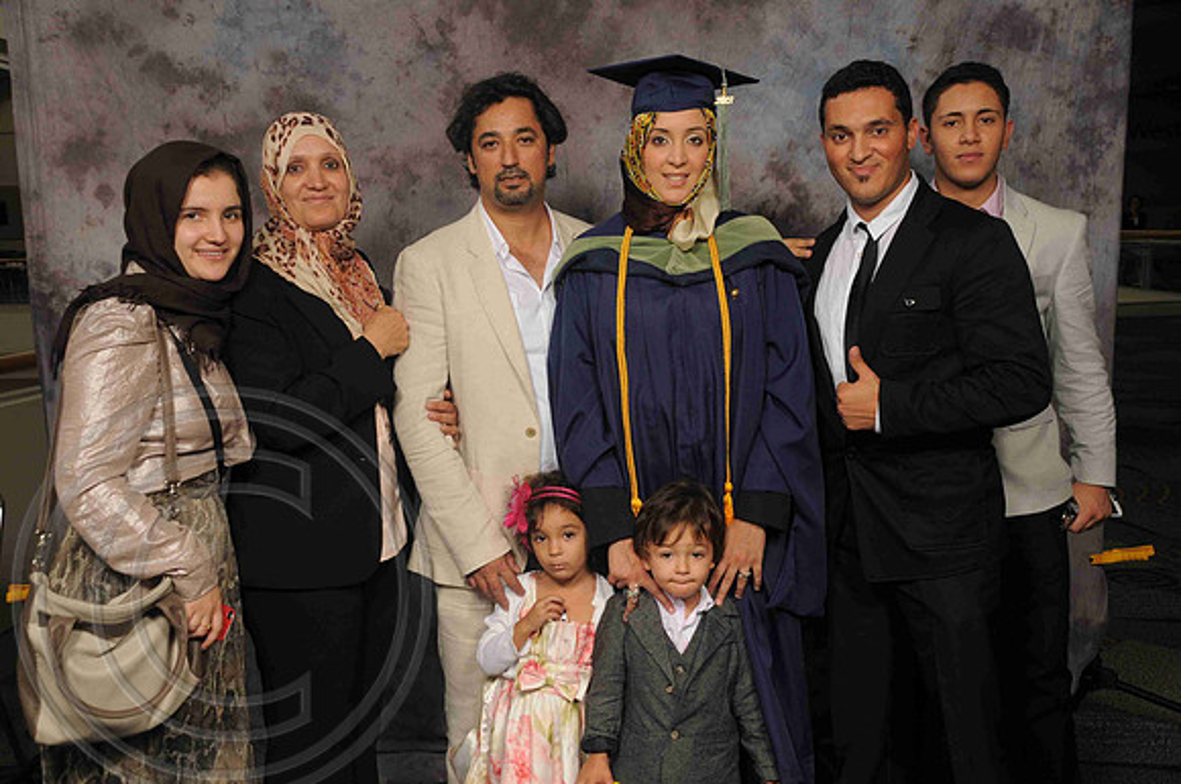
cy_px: 392
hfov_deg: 49.6
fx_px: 1278
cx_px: 590
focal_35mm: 39
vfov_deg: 34.1
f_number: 5.6
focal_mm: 26
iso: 250
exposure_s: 1/125
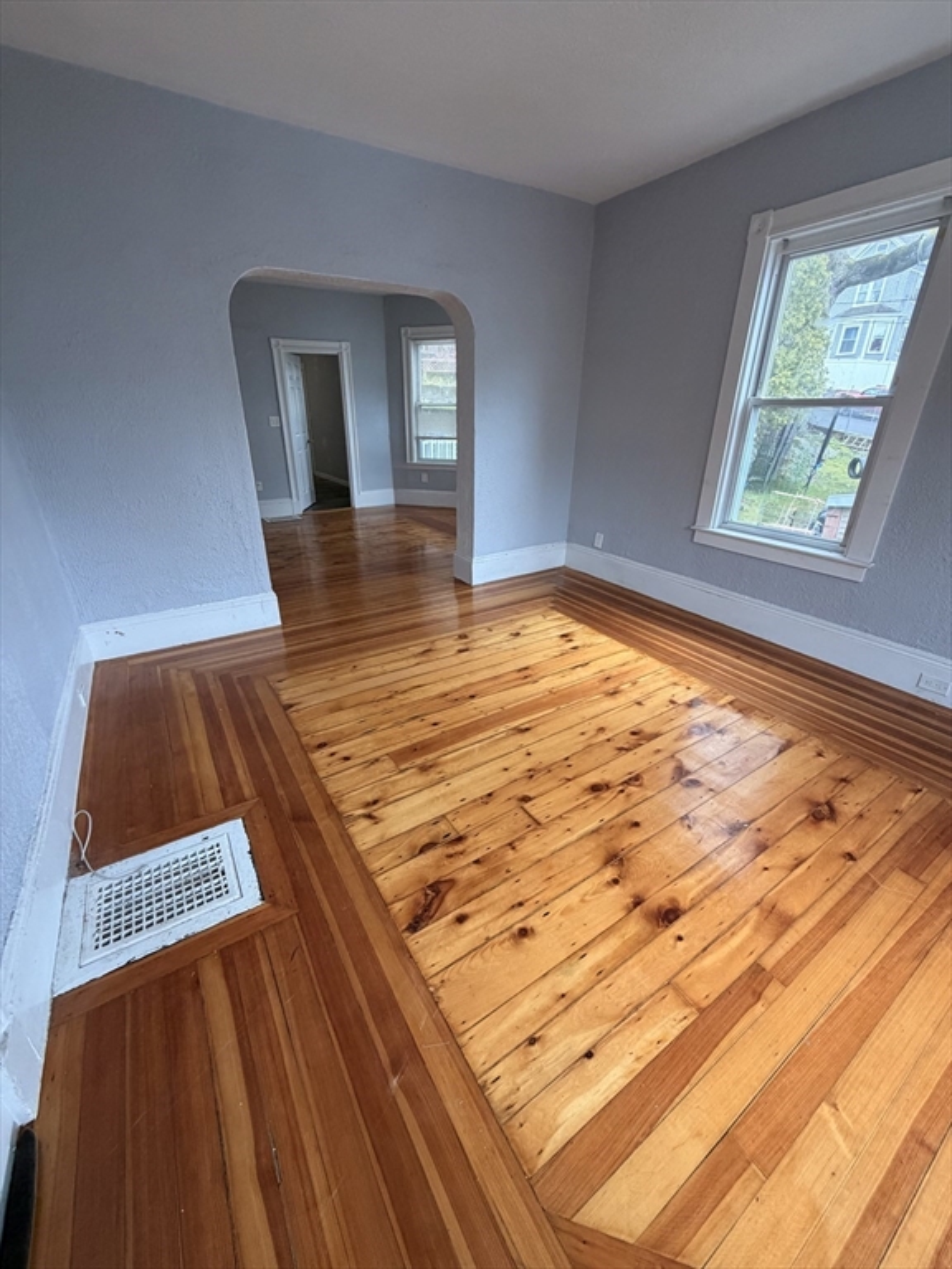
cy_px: 634
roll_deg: -0.5
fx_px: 513
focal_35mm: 14
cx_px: 476
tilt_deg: -24.3
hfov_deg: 85.7
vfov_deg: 102.1
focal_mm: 2.22
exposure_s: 1/121
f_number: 2.2
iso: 250
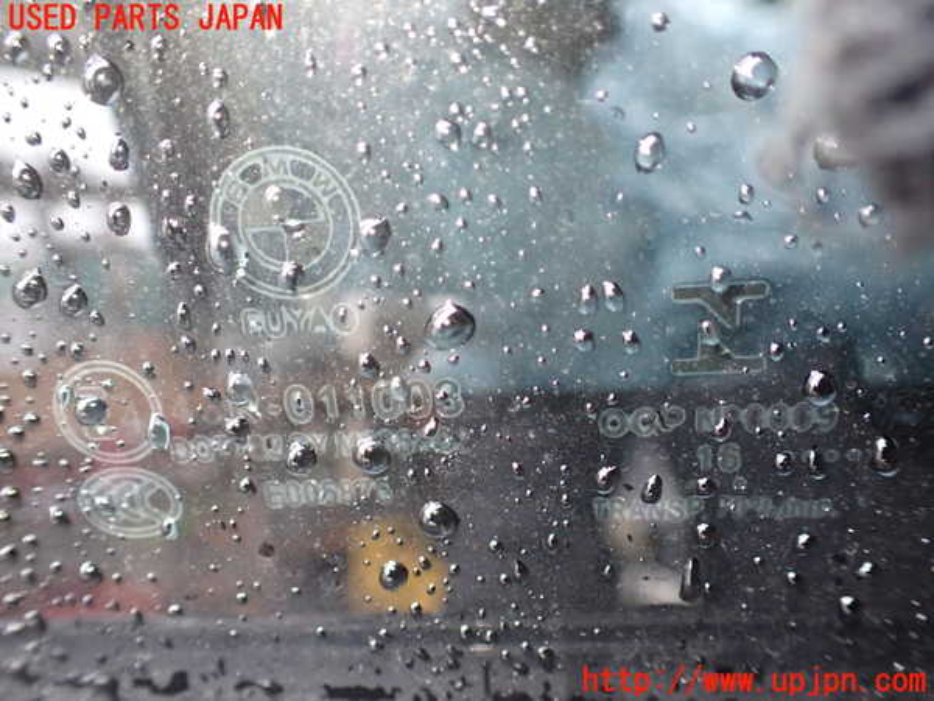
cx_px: 467
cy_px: 350
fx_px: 809
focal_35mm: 30
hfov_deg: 60.0
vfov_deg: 46.8
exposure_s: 1/60
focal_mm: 5.4
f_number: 2.3
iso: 800
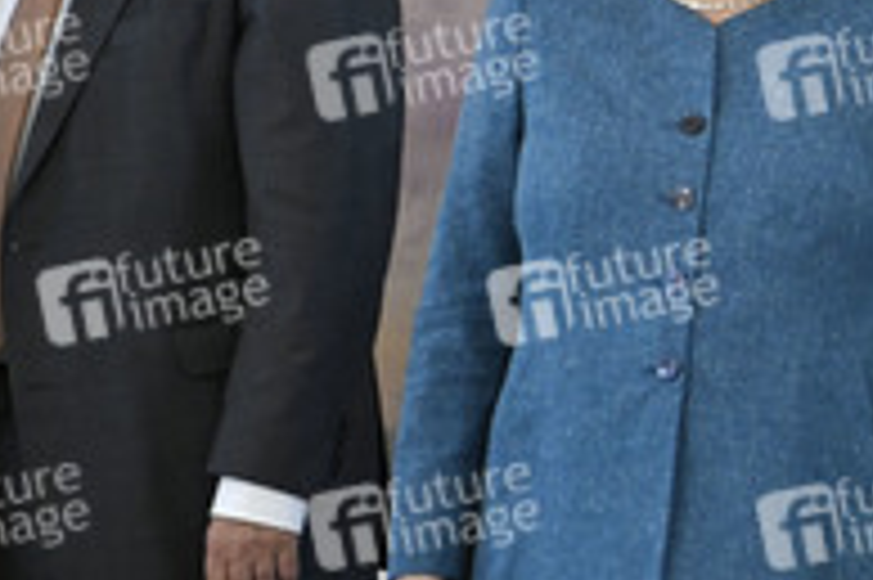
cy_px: 180
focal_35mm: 535
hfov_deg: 3.9
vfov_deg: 2.6
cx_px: 934
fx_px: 12962
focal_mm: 230
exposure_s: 1/400
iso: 6400
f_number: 5.6
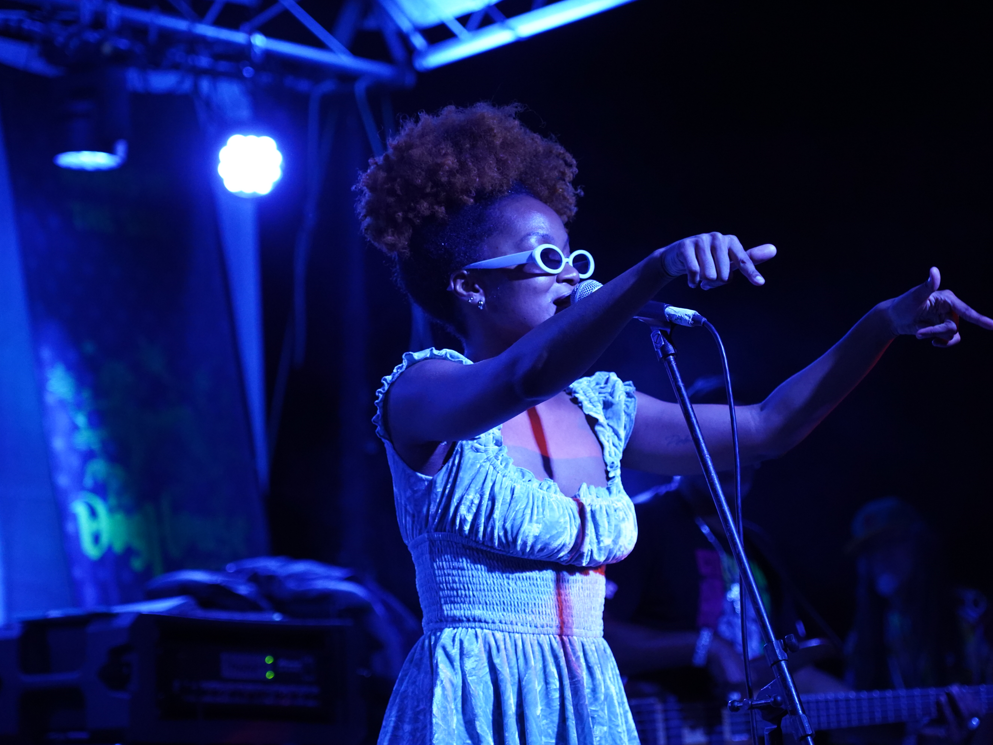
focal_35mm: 114
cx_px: 494
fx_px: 3270
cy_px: 373
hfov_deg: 17.3
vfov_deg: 13.0
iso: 5000
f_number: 4
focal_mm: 105
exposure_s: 1/160
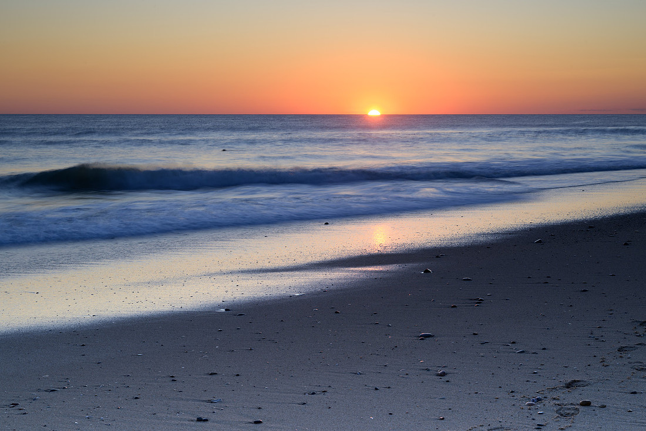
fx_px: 1166
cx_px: 323
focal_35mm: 65
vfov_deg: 20.9
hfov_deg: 31.0
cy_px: 216
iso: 32
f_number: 14
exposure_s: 1/1.25
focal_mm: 64
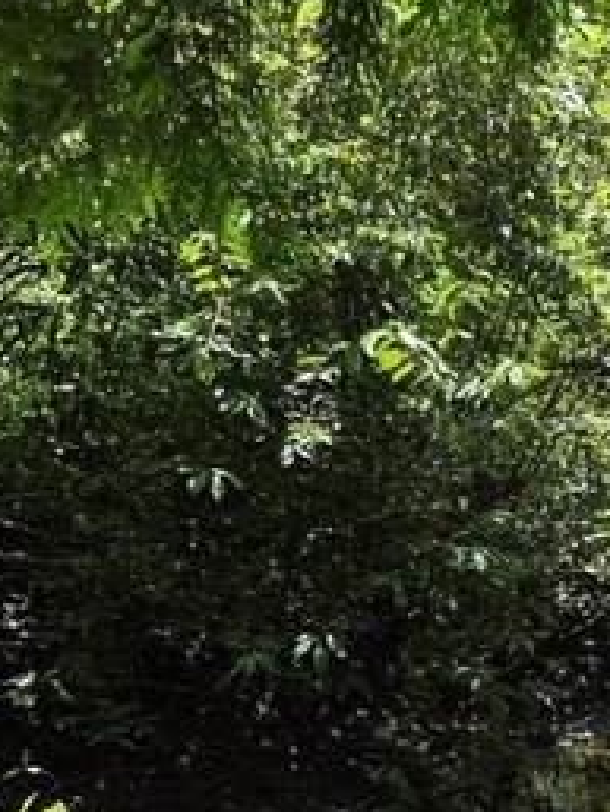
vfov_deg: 21.7
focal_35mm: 86
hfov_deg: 16.2
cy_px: 872
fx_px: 2019
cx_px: 812
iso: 80
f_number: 1.8
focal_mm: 5.4
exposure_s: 1/1612
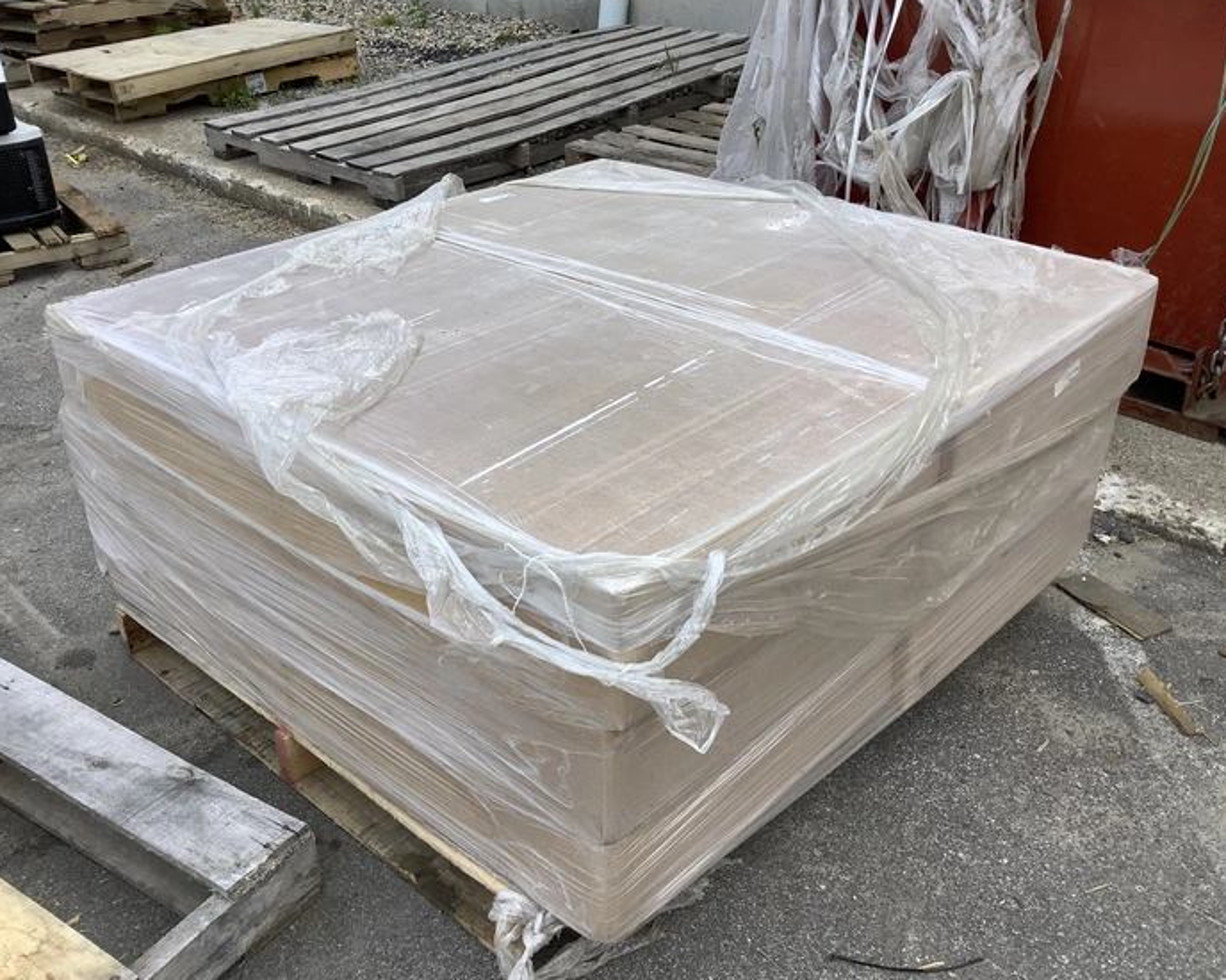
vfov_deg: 44.5
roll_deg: -0.8
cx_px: 606
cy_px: 486
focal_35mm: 33
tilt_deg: -29.5
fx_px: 1197
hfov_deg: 54.2
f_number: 2.4
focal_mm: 3.3
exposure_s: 1/691
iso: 25
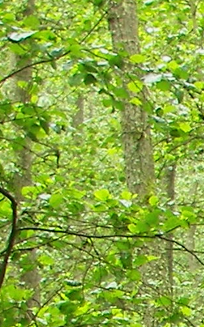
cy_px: 530
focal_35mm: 198
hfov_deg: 5.8
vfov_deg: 10.2
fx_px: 1763
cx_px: 771
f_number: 2.8
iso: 64
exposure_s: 1/30
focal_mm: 6
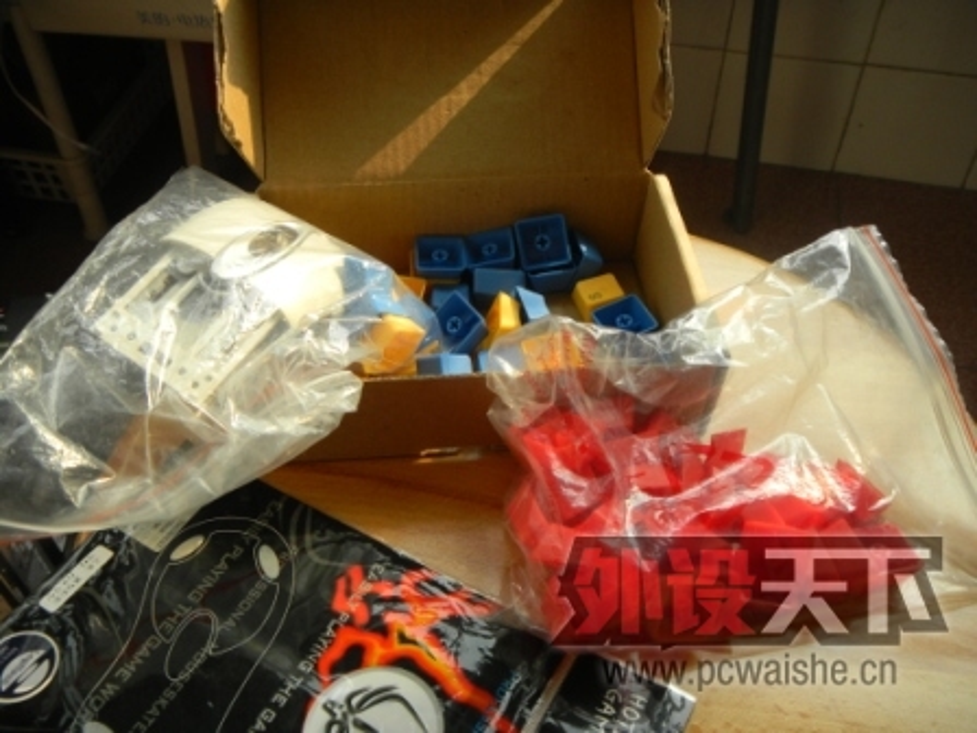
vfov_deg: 40.7
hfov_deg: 52.6
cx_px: 488
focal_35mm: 35
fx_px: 988
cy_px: 366
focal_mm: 6.3
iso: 80
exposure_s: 1/115
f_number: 3.6
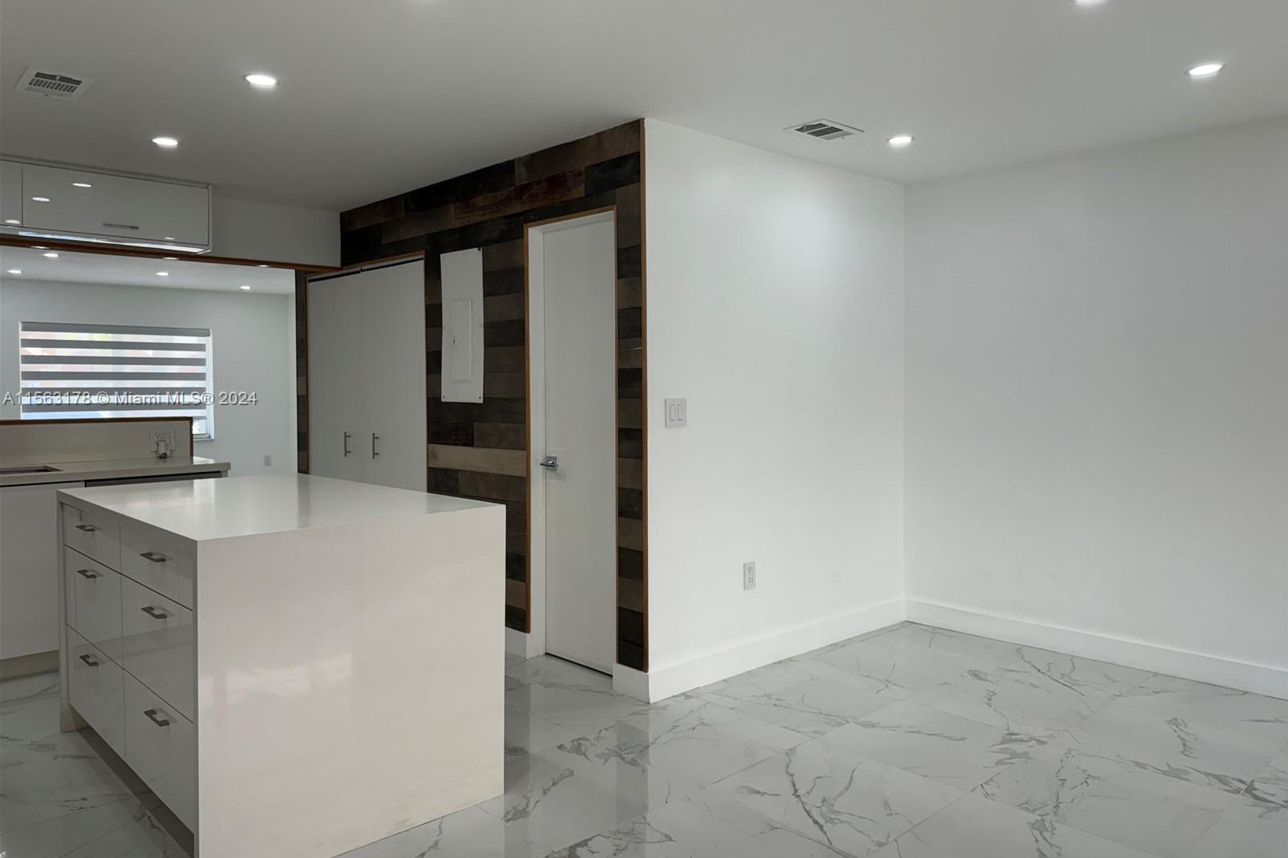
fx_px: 894
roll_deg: -0.1
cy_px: 400
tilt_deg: -1.5
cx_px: 644
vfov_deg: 51.2
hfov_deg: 71.5
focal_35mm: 25
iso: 64
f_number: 1.78
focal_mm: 6.86
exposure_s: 1/222
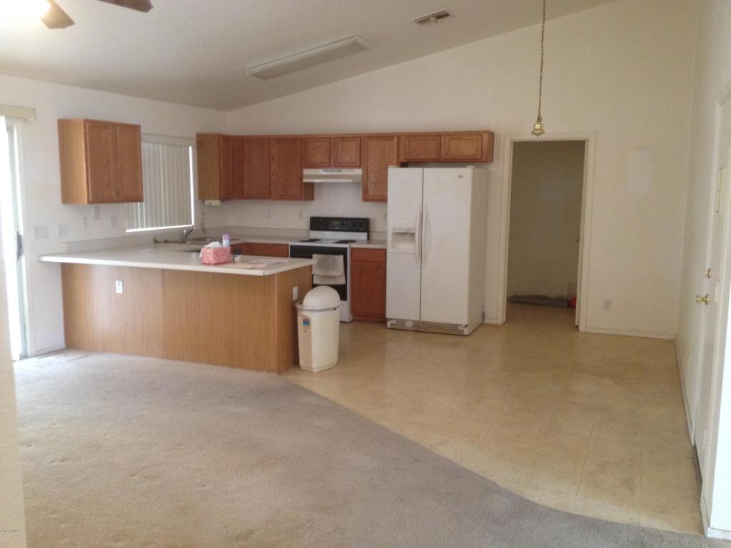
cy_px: 274
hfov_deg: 52.6
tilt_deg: -9.6
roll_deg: -3.1
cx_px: 366
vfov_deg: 40.7
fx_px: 739
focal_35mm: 35
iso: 200
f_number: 2.4
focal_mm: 4.28
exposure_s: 1/20
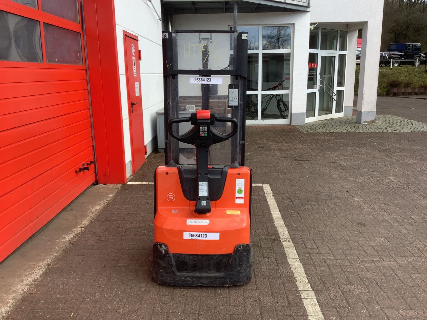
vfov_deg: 45.4
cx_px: 214
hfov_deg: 58.4
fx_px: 382
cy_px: 160
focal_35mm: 31
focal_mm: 3.3
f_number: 2.4
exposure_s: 1/244
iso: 25
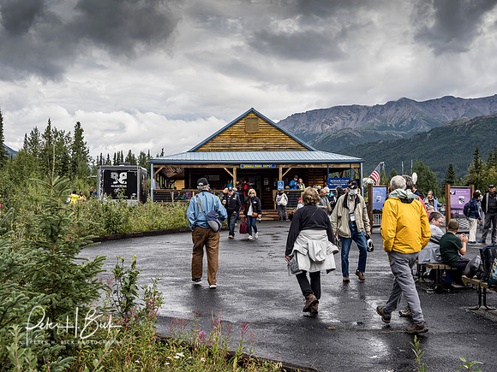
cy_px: 186
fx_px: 718
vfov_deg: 29.1
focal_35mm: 50
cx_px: 248
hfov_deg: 38.2
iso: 400
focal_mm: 25
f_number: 6.3
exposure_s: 1/400
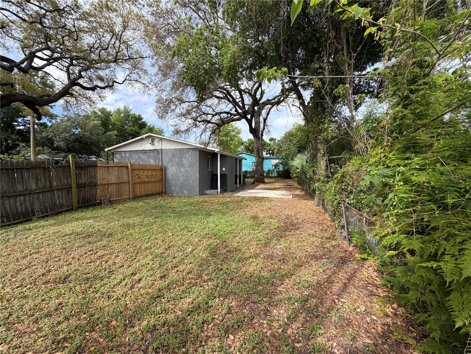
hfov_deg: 102.1
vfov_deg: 85.7
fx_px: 190
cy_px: 177
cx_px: 236
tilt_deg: -2.3
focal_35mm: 14
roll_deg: +0.1
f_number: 2.2
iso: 40
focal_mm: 2.22
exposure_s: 1/734
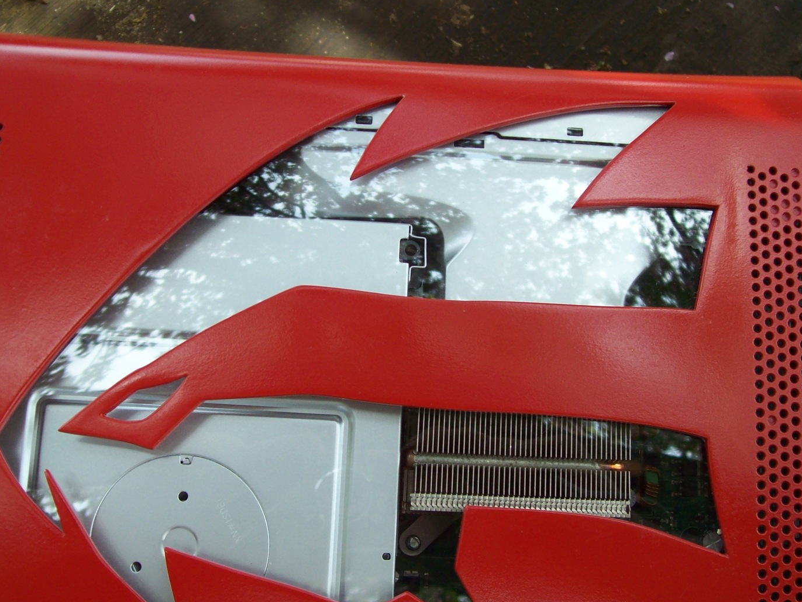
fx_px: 973
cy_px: 316
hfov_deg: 44.7
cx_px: 364
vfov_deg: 34.3
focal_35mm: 42
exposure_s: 1/236
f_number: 2.7
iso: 80
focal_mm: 6
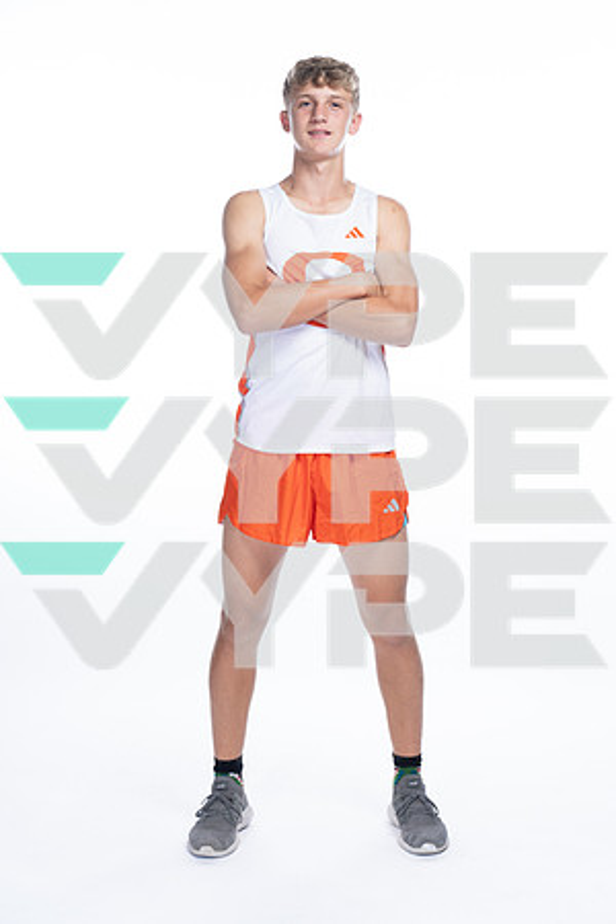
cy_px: 462
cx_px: 308
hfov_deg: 21.2
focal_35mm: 64
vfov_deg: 31.4
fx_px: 1643
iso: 400
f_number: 5.6
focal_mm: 64
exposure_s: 1/250
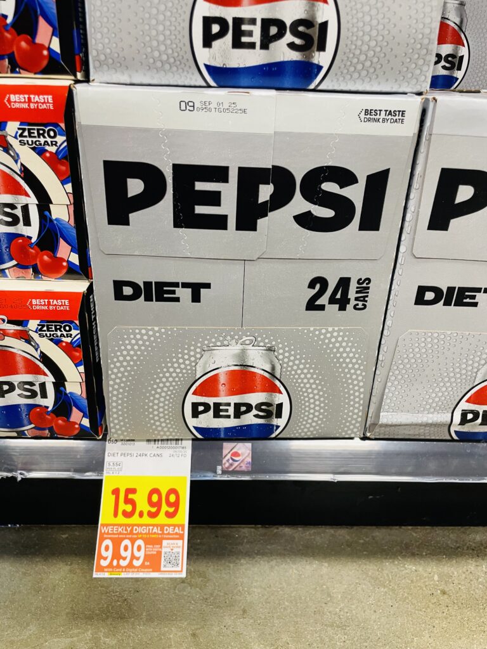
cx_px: 244
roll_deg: -1.5
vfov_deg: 67.3
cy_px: 324
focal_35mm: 26
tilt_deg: -25.5
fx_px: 488
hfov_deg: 53.1
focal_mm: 4.2
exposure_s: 1/60
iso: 160
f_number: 1.6
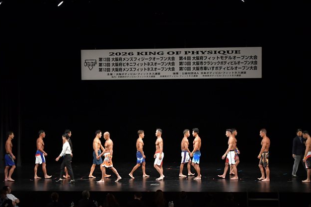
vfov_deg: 17.5
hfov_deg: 26.0
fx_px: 674
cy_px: 124
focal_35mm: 78
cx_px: 162
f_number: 5.6
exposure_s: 1/400
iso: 3200
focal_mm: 42
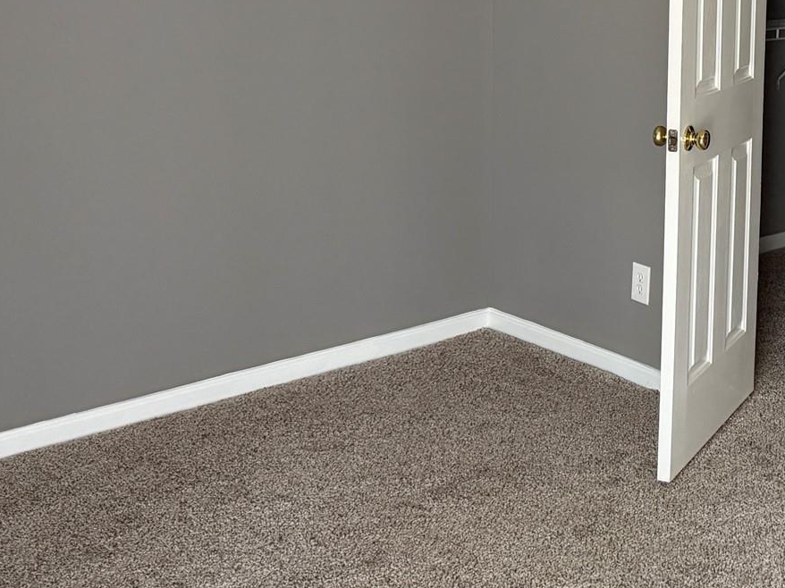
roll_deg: -0.8
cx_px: 746
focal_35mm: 56
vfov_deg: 25.6
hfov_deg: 32.2
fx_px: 1270
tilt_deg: -8.3
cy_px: 112
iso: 500
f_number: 1.78
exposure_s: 1/60
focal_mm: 6.76
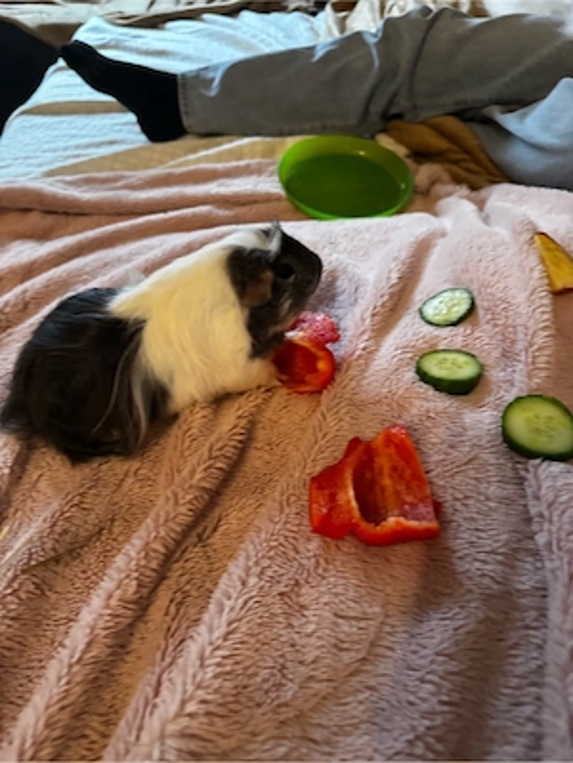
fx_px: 530
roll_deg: +0.0
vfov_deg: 71.6
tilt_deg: -40.2
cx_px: 286
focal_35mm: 24
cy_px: 382
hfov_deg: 56.8
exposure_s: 1/50
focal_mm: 6.76
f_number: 1.78
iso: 800
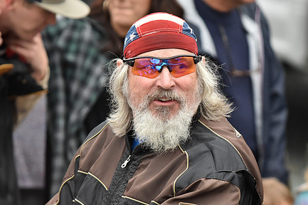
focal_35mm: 429
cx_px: 165
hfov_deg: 4.8
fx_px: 3667
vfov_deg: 3.2
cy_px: 114
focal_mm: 320
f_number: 5.6
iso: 3200
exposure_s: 1/2000
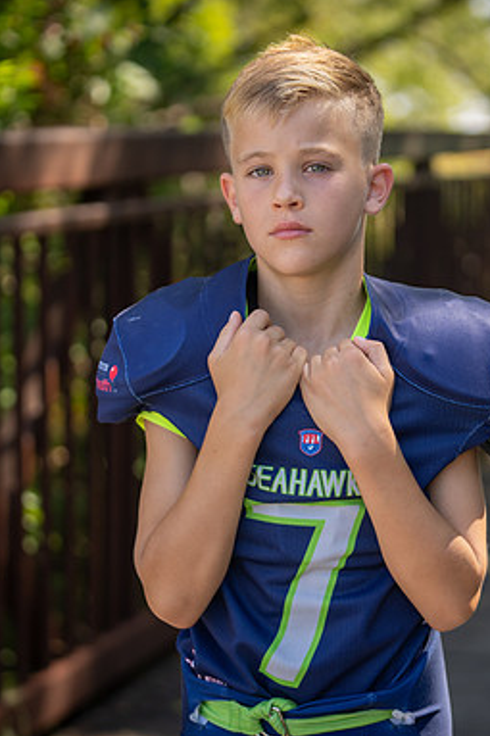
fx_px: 2227
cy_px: 368
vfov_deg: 18.8
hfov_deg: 12.5
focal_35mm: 109
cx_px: 319
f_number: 2.8
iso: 100
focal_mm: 72
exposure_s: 1/320
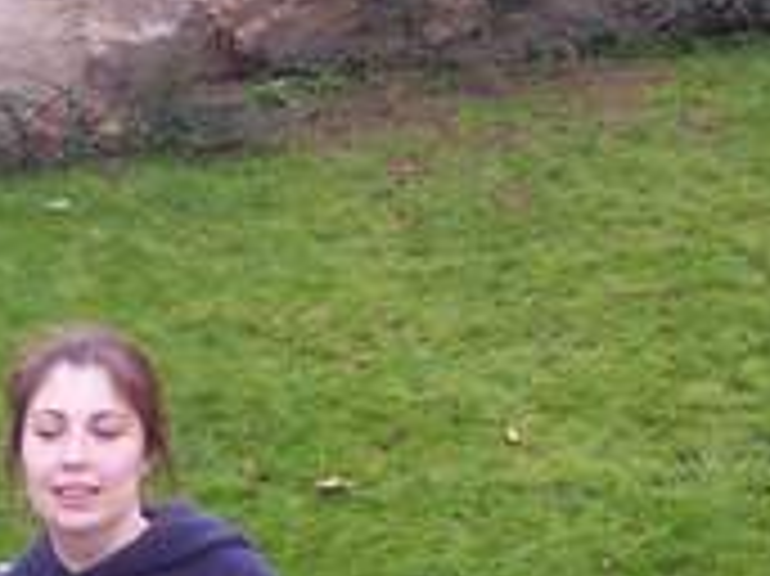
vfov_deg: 10.4
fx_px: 3156
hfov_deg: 13.9
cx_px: 243
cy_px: 86
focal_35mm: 142
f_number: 2.8
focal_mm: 8
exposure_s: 1/60
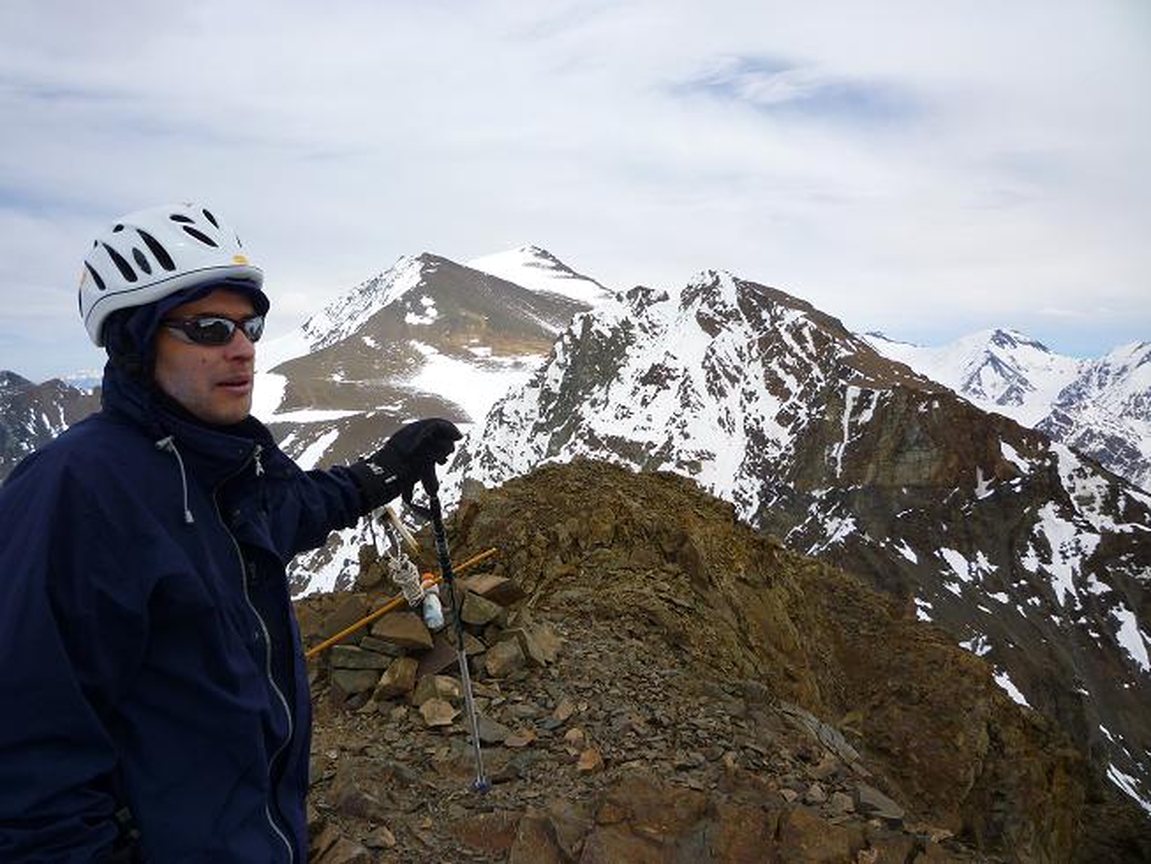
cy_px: 432
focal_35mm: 29
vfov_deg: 48.2
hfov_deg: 61.7
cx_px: 576
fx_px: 964
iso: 80
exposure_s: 1/640
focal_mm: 5.2
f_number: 5
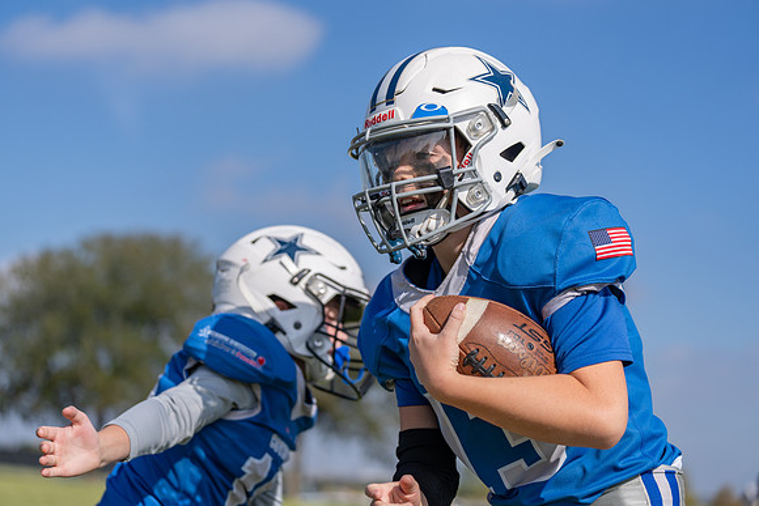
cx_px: 380
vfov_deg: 19.5
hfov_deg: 28.8
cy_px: 253
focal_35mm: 70
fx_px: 1476
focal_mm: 70
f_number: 2.8
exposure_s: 1/3200
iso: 100
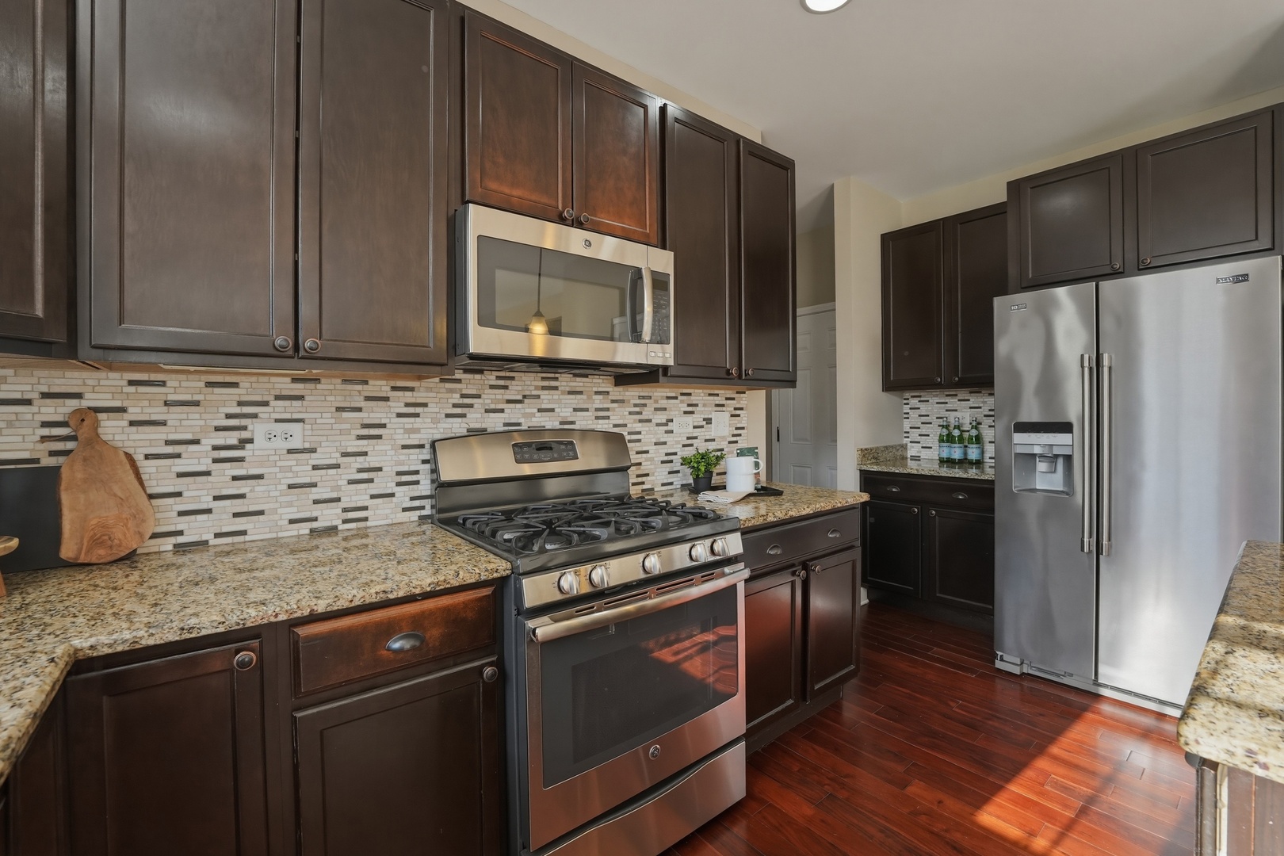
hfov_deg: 104.3
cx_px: 642
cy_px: 428
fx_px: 499
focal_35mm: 14
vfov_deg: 81.2
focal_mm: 14
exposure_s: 1/200
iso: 1000
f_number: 7.1
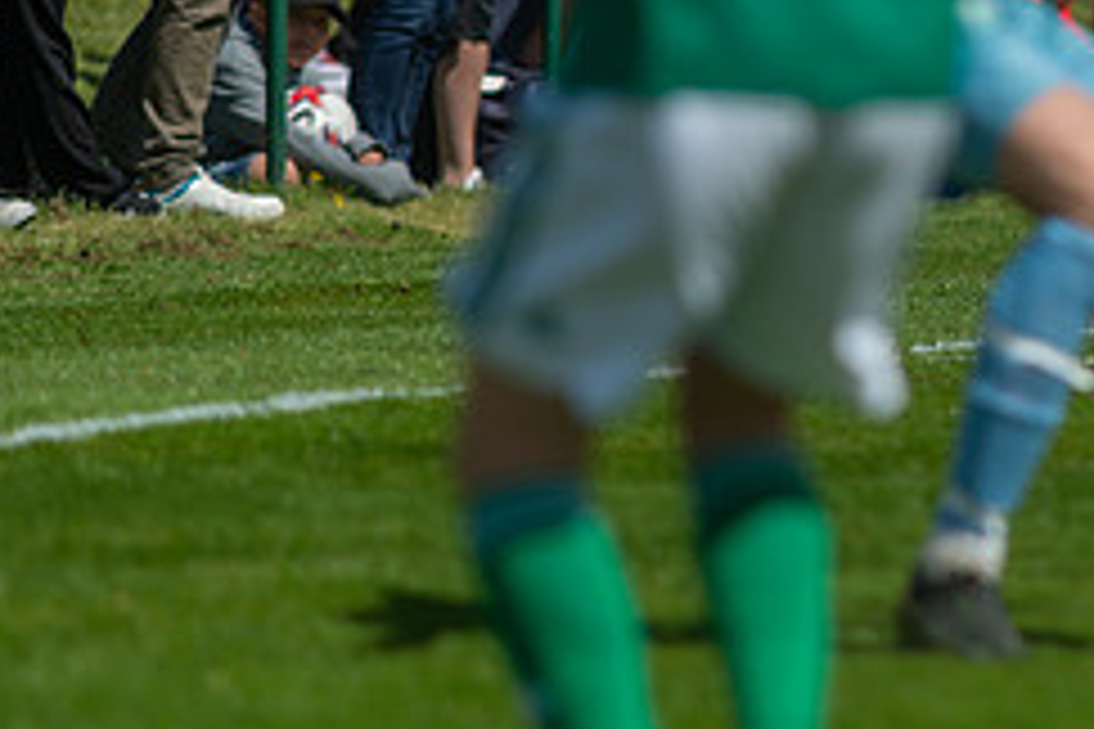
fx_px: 30417
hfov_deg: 2.1
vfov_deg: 1.4
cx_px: 1211
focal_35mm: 1001
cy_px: 63
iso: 100
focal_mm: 420
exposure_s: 1/1250
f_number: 4
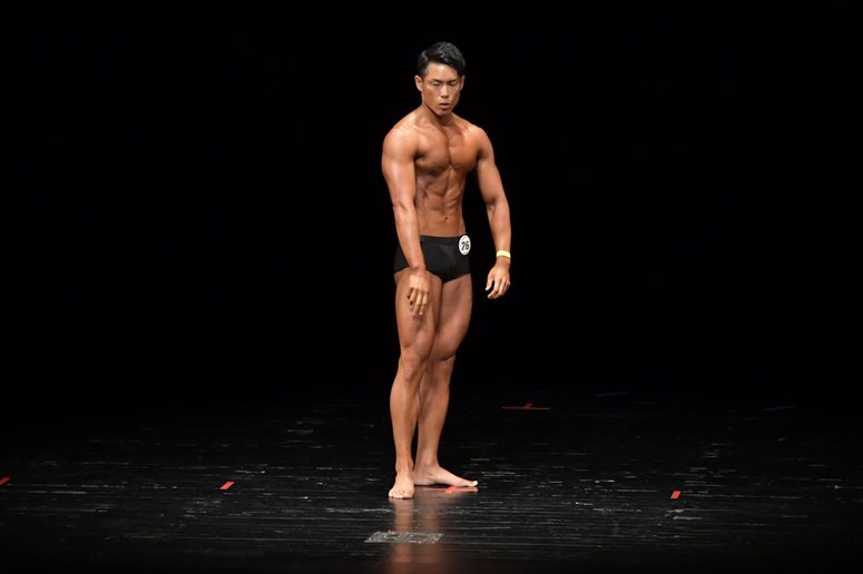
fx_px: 6110
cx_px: 432
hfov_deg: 8.1
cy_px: 287
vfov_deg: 5.4
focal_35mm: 255
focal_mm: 170
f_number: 5.6
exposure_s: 1/400
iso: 4000
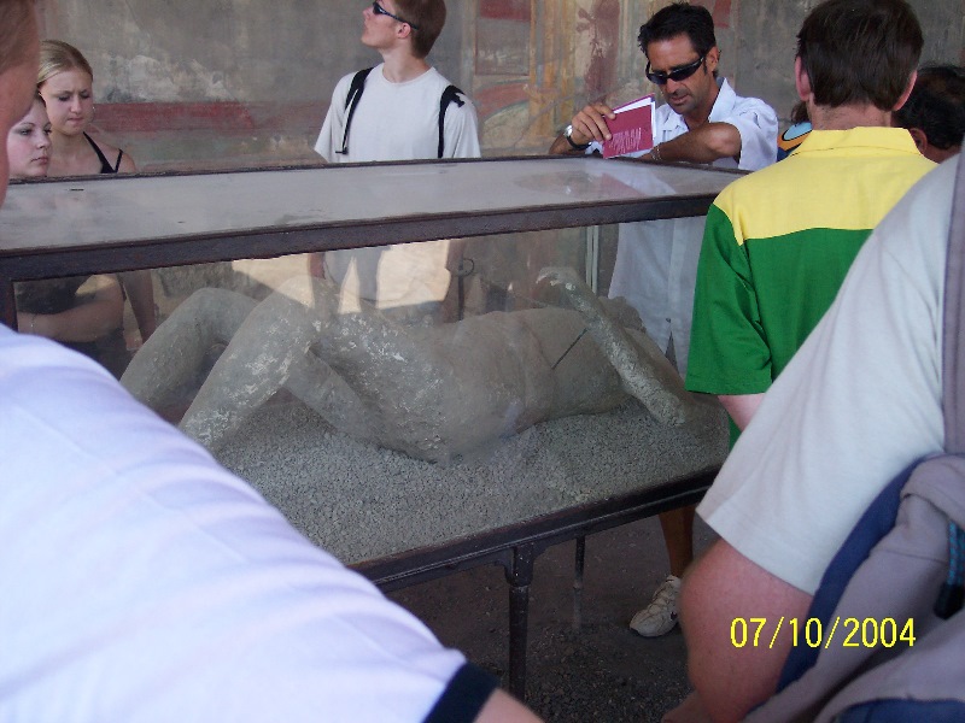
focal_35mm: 38
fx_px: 1059
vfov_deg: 37.7
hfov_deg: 49.0
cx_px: 482
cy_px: 362
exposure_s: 1/250
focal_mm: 8
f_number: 2.8
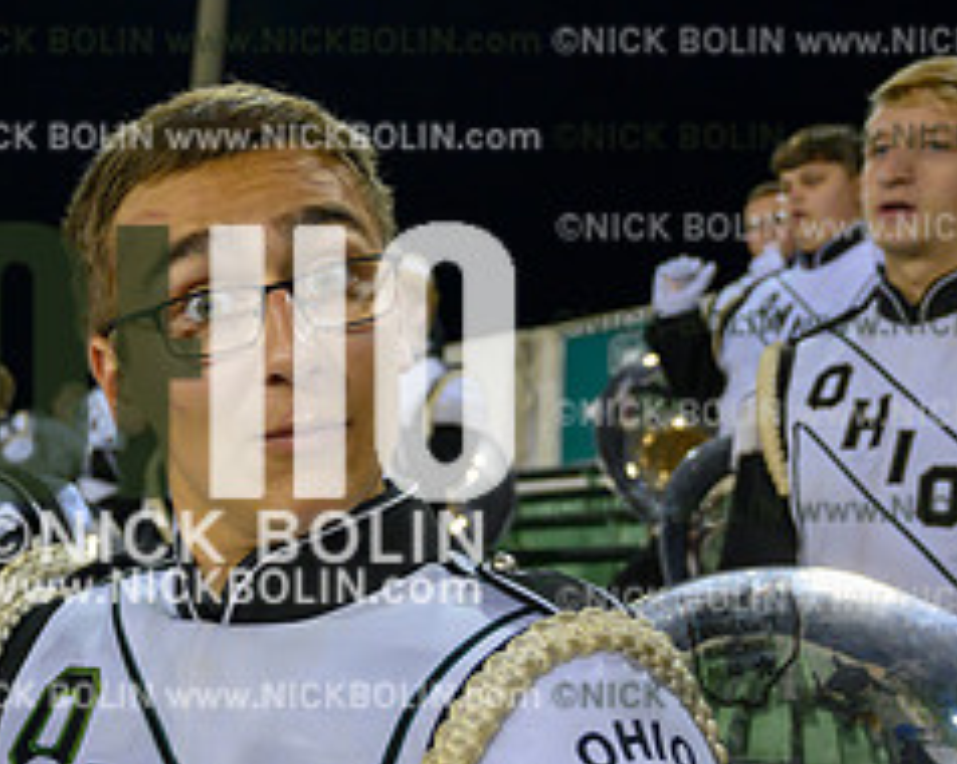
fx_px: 1557
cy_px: 416
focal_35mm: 55
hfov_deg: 33.4
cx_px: 229
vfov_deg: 27.6
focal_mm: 24
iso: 2000
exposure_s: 1/250
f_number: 4
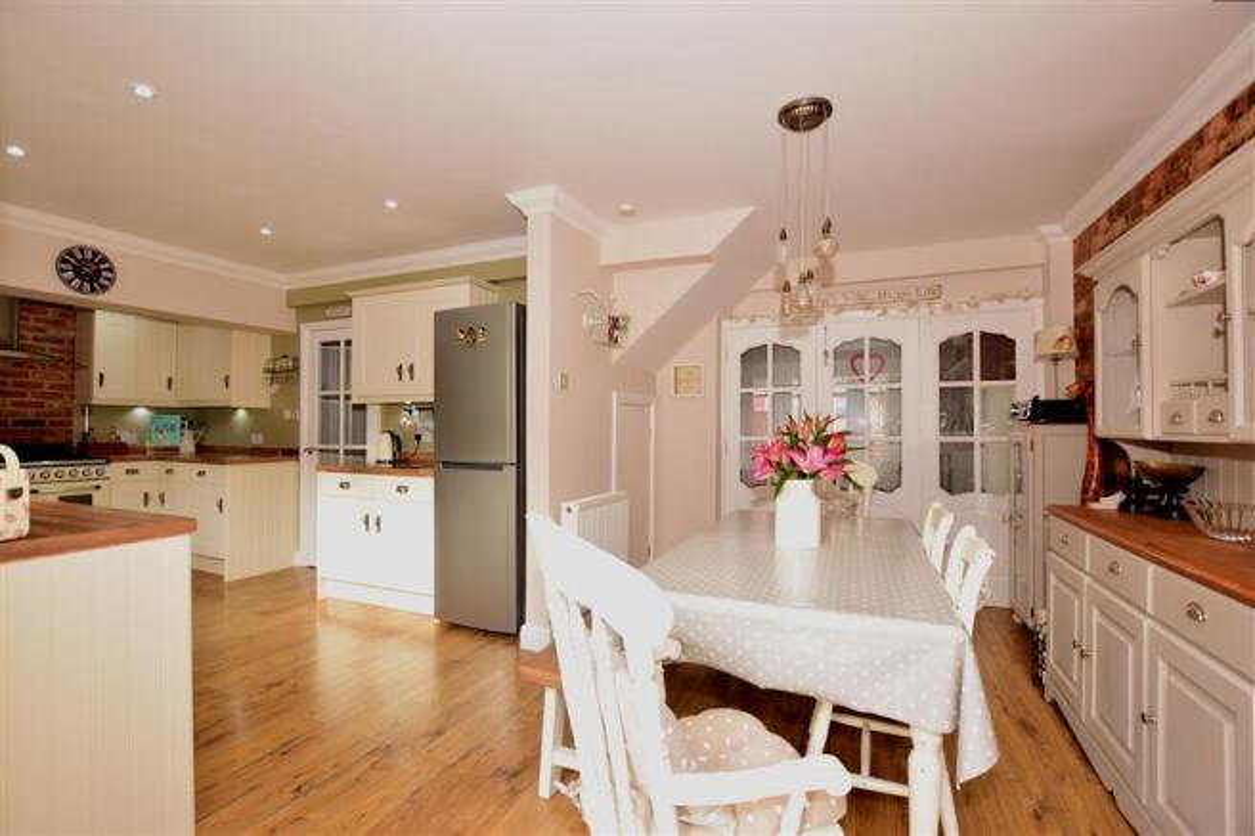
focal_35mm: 15
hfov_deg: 100.4
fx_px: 523
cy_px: 418
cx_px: 628
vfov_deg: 77.3
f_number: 5
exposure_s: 1/40
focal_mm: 10
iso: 200
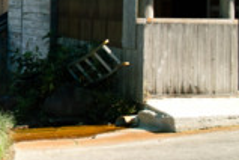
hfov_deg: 18.9
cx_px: -35
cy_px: -2
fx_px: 684
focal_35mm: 103
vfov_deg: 13.1
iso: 100
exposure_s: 1/60
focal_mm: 24.2
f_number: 8
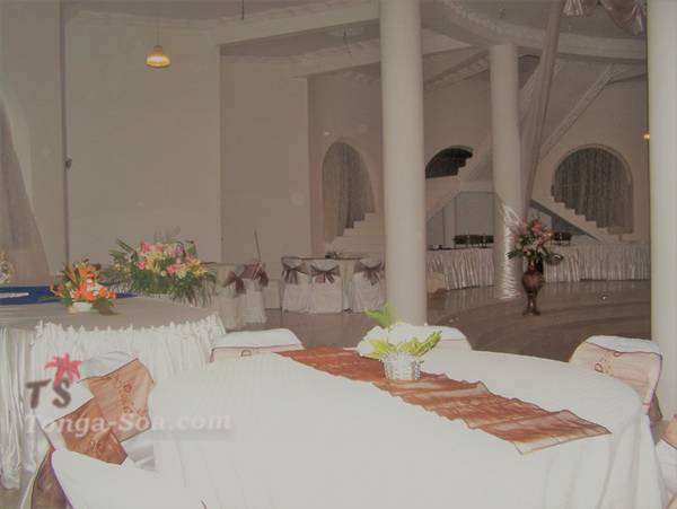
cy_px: 254
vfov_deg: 37.8
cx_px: 338
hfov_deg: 48.9
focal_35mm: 38
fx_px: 744
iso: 140
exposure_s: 1/60
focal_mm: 6.3
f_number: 2.8
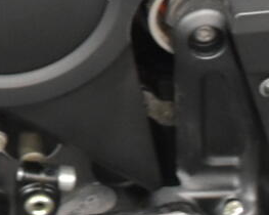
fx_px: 2729
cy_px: -221
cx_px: -345
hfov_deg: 5.5
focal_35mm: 343
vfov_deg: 4.4
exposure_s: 1/10
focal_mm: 32
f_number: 4.8
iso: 1600
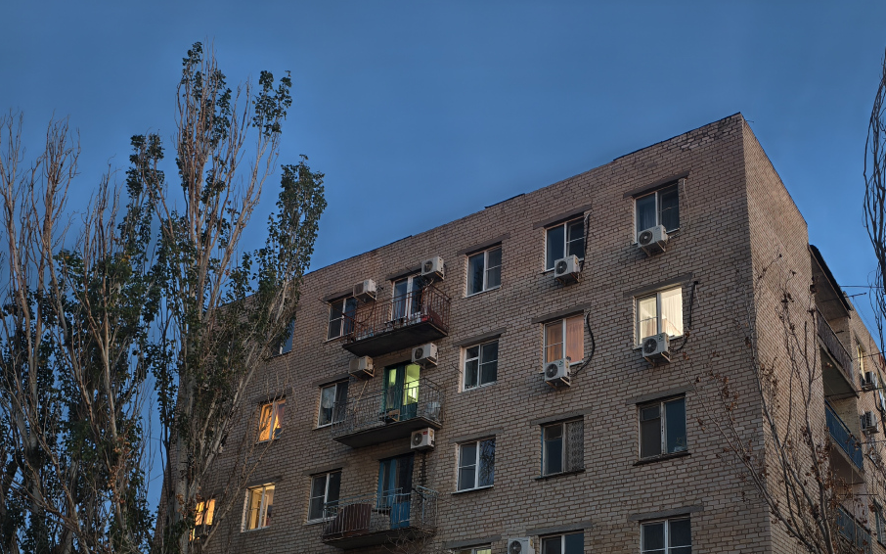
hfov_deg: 54.5
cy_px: 460
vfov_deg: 34.9
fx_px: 845
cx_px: 567
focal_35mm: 35
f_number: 1.57
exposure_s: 1/14.3
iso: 1737
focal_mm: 6.54
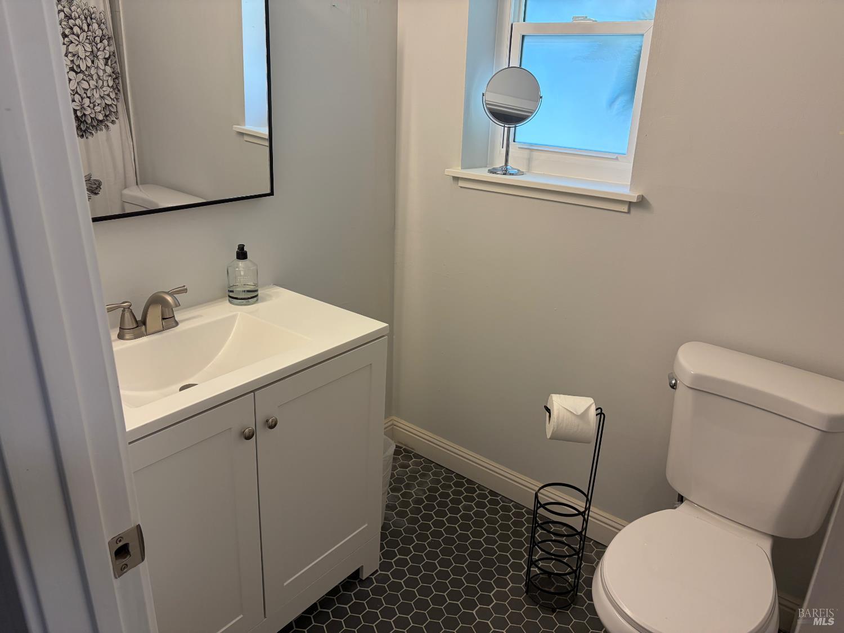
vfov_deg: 53.1
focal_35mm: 26
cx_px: 422
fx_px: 634
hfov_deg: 67.3
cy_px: 316
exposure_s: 1/120
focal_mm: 5.96
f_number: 1.6
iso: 100
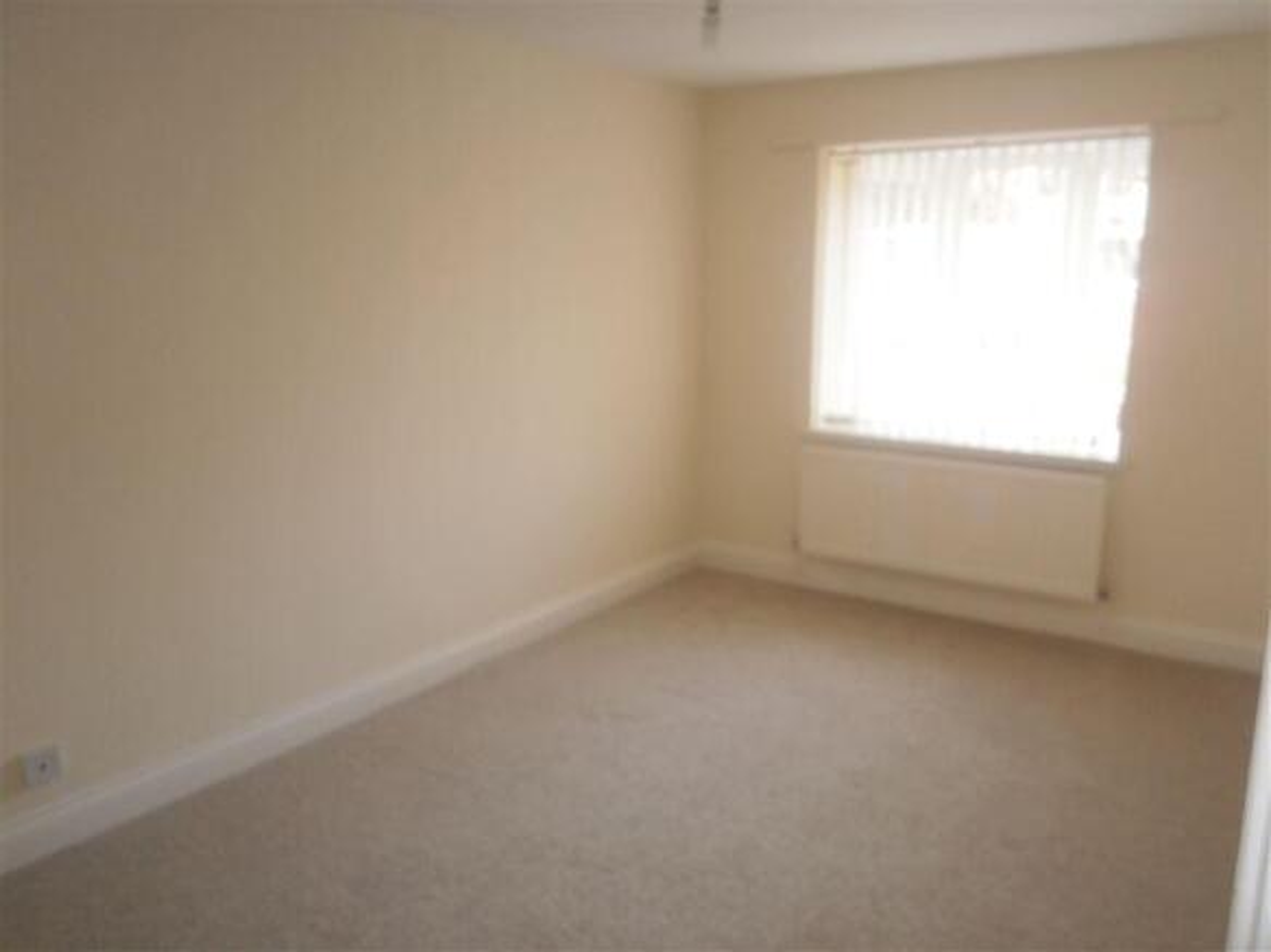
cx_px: 636
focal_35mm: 26
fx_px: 954
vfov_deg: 53.0
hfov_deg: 67.3
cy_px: 476
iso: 125
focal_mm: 4.7
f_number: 2.8
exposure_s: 1/30
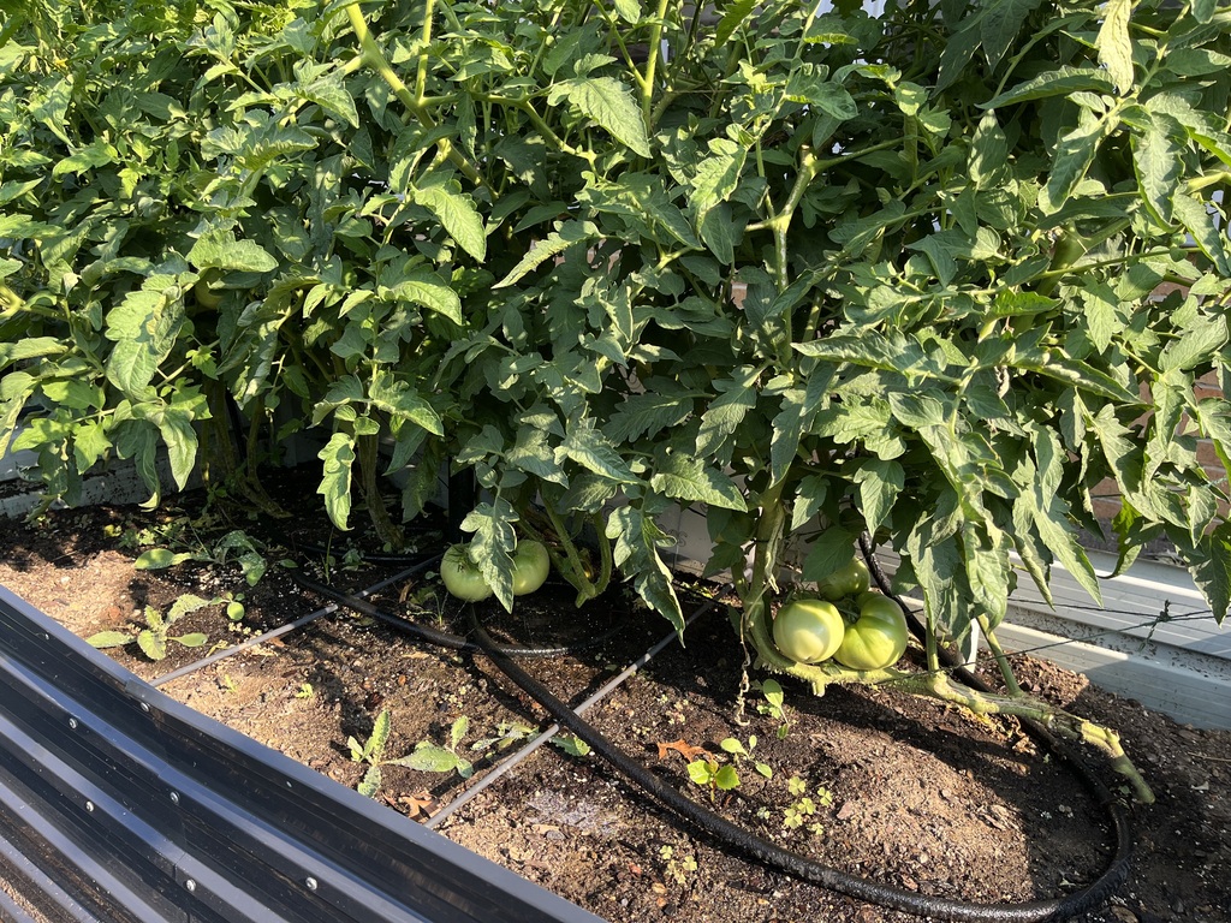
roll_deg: -1.9
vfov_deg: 53.1
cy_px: 462
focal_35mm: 26
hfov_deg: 67.3
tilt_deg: -17.9
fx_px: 925
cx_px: 616
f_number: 1.6
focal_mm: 5.1
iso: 50
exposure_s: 1/539
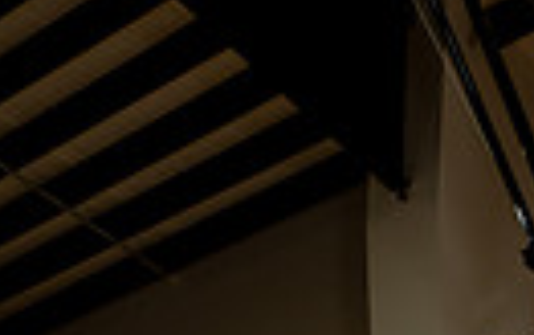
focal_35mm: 123
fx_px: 1791
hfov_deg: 16.4
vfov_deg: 9.2
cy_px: 878
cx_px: 603
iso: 250
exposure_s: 1/400
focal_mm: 35
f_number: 8
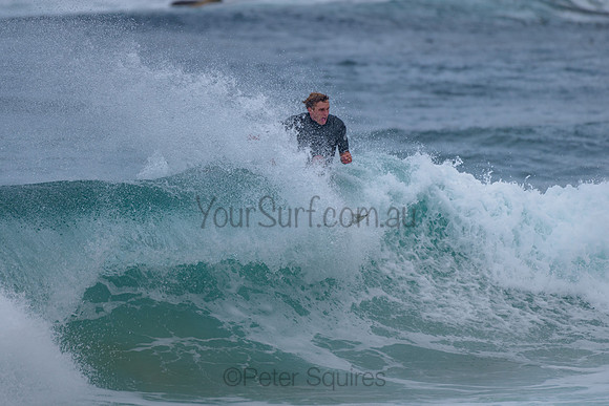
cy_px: 196
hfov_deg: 3.4
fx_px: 10367
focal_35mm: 613
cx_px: 236
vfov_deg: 2.2
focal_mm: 500
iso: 320
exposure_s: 1/2000
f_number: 5.6
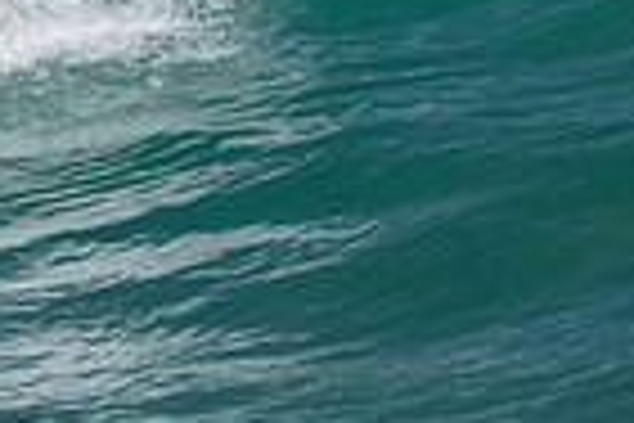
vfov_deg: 0.4
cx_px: -477
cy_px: -61
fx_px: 57936
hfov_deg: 0.6
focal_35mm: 3290
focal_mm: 800
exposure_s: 1/1600
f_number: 11
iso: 2000
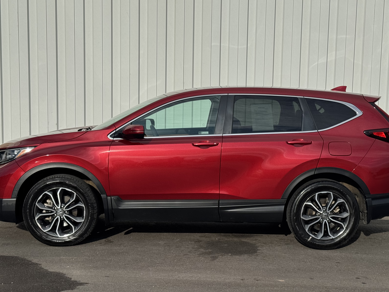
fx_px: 686
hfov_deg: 31.7
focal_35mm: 61
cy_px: 173
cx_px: 207
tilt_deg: -6.6
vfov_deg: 24.0
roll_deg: -0.3
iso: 80
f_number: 1.78
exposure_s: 1/10526
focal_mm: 6.76
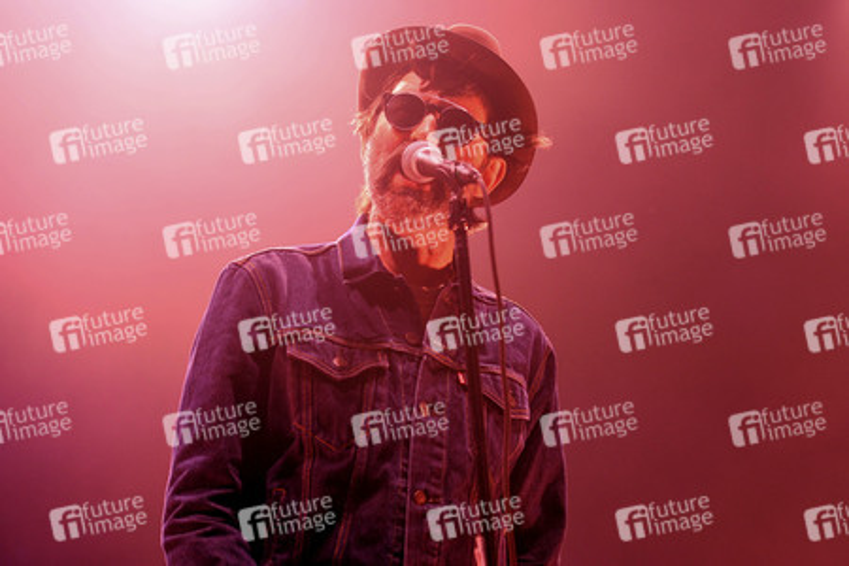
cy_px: 283
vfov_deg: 14.0
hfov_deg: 20.8
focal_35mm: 98
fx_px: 2311
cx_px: 424
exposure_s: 1/250
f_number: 3.5
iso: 1600
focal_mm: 98
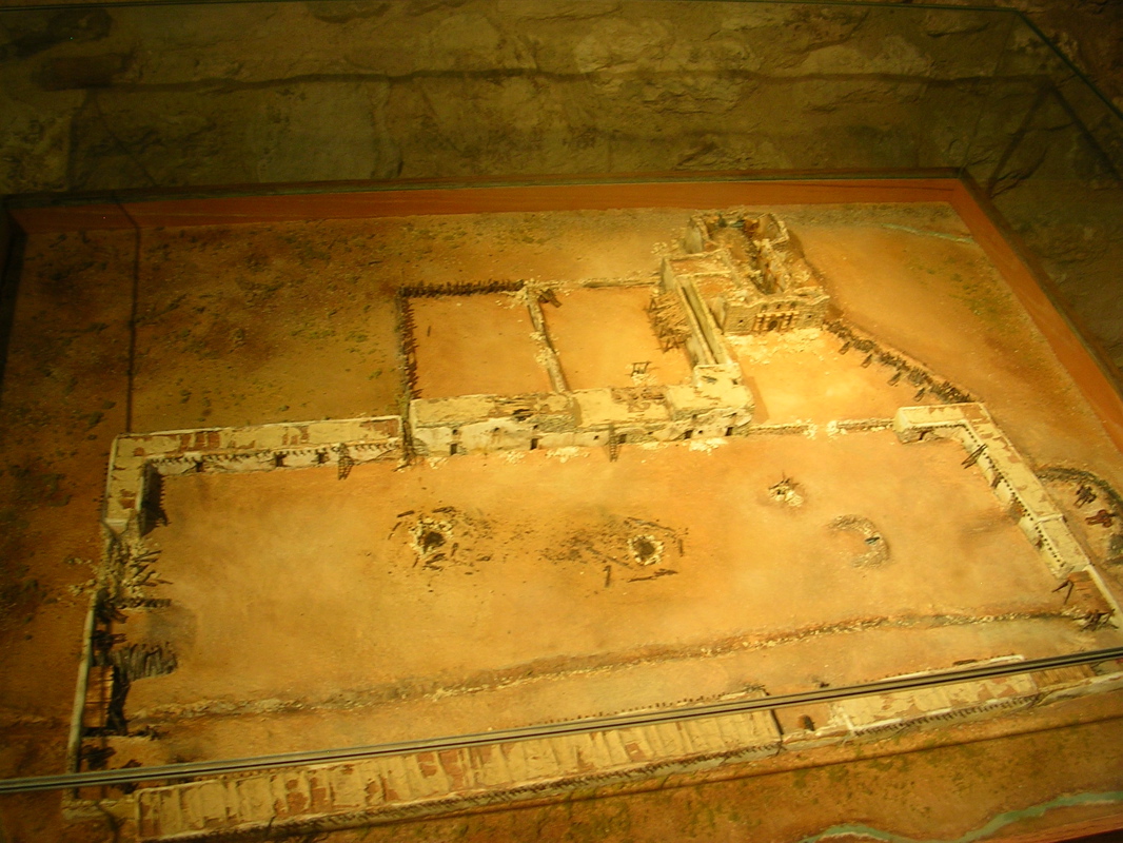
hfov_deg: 49.0
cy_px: 422
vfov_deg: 37.7
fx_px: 1233
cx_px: 562
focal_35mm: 38
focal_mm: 5.8
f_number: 2.8
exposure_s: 1/7.1
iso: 50
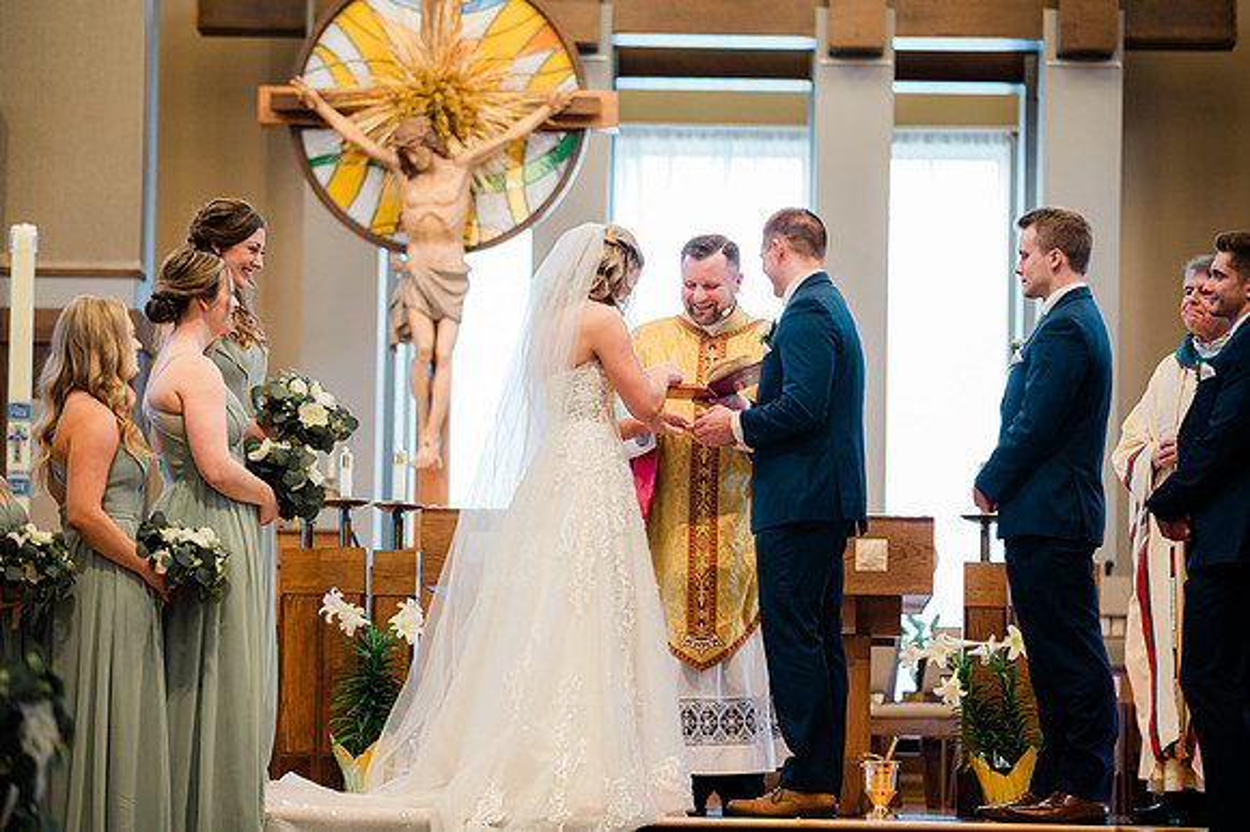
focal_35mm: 122
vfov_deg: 11.2
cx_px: 625
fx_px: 4234
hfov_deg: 16.8
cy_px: 416
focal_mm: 122
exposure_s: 1/250
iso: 1000
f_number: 2.8
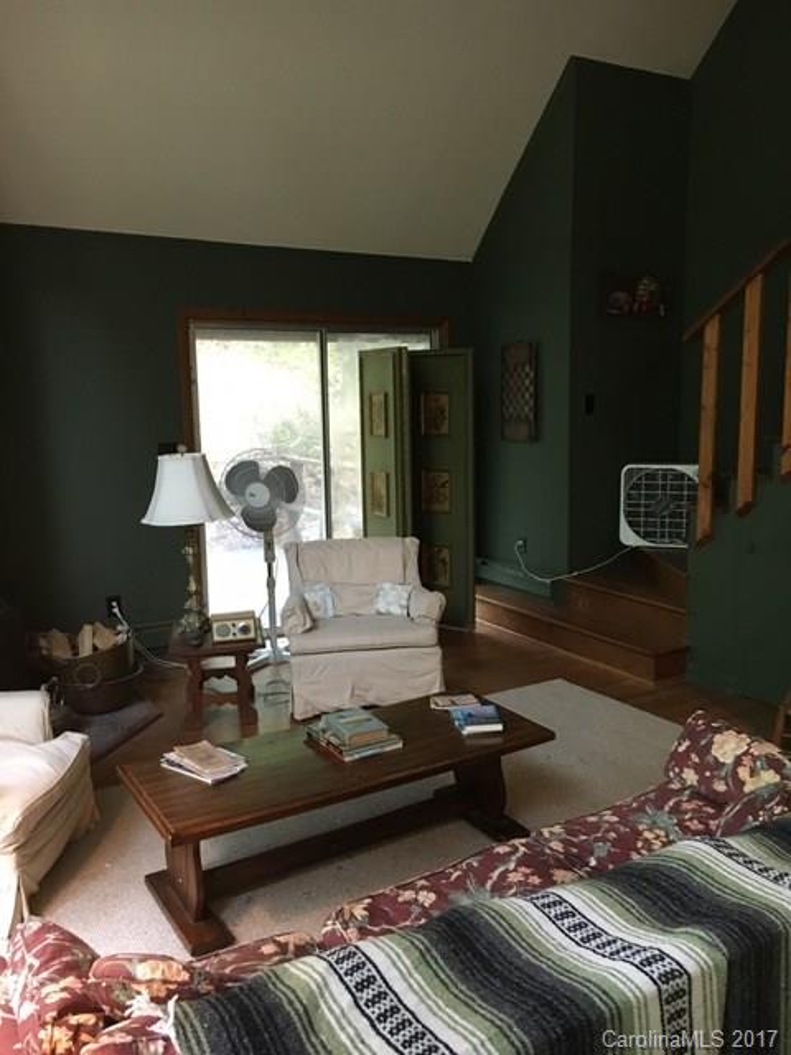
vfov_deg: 61.7
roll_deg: +1.5
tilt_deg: -7.8
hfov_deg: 48.2
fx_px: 884
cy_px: 528
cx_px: 396
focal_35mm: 29
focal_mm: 4.15
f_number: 2.2
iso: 200
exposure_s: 1/20
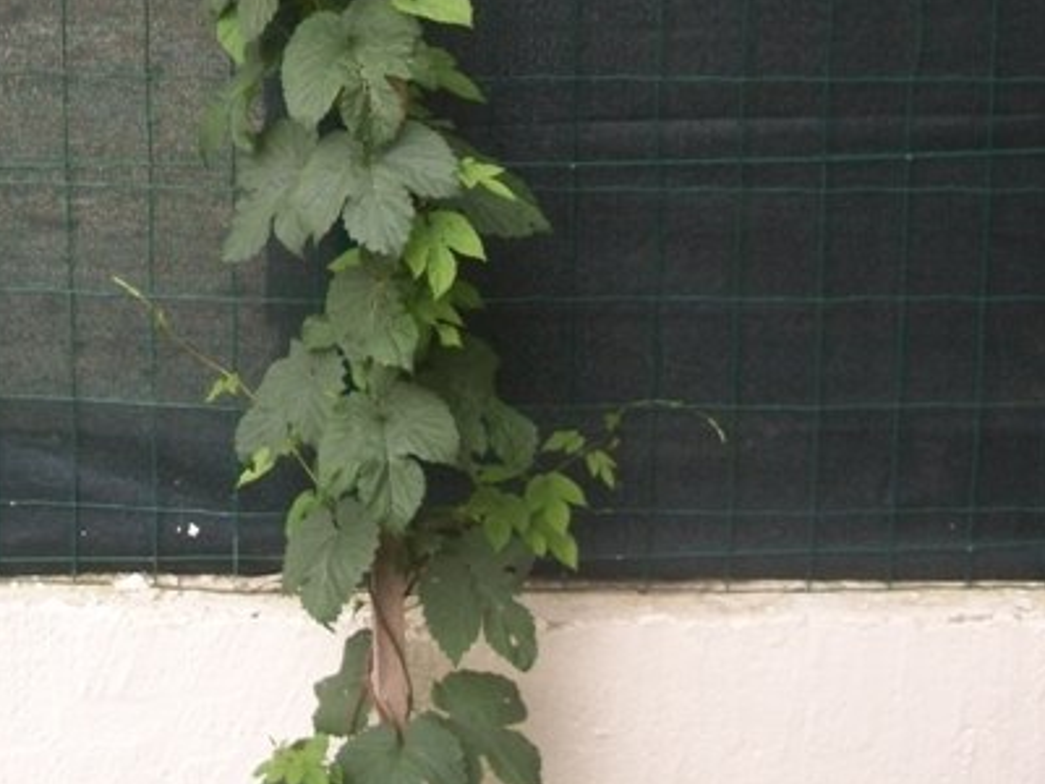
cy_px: 30
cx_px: 274
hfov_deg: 28.2
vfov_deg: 21.0
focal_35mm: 68
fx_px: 2053
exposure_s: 1/500
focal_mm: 6.3
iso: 255
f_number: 3.1
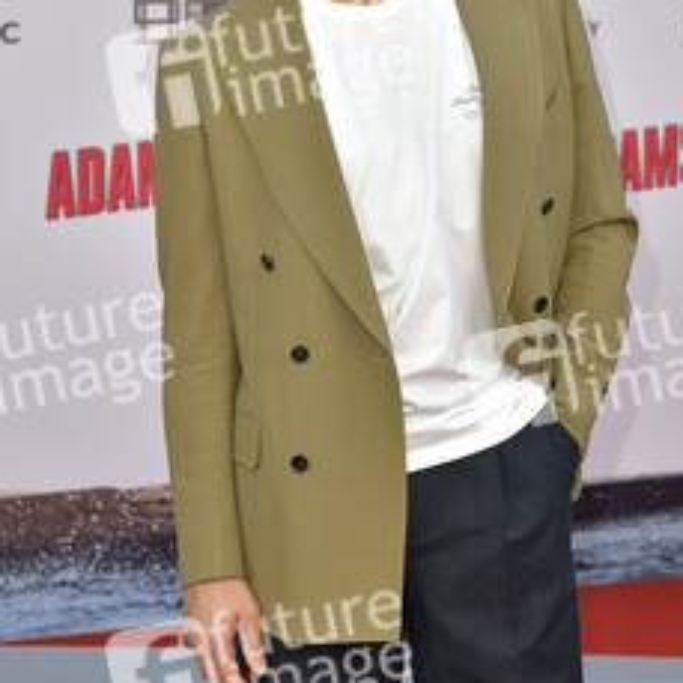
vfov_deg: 16.7
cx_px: 346
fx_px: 2322
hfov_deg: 16.7
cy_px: 215
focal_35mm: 104
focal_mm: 70
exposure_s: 1/250
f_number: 6.3
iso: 1250
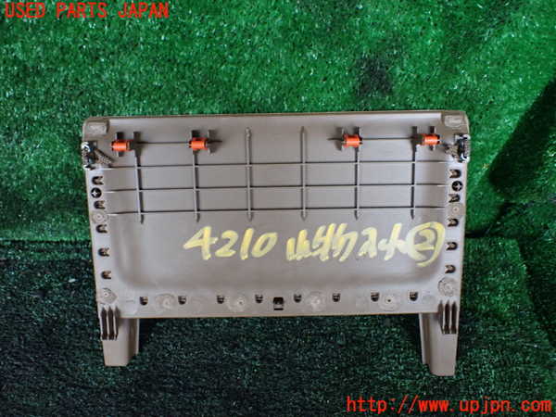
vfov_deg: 46.8
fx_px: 482
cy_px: 208
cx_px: 278
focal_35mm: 30
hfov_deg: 60.0
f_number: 2.3
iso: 800
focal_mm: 5.4
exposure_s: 1/40
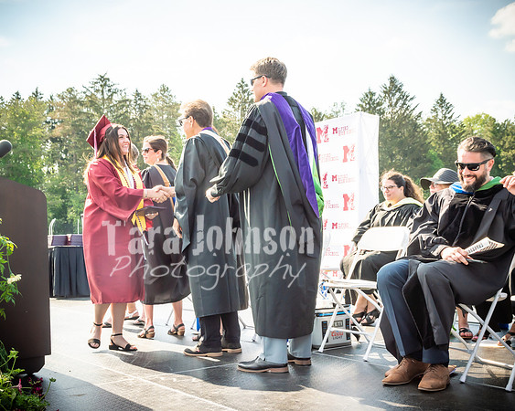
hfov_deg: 38.0
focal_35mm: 49
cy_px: 206
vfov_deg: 30.8
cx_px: 258
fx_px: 748
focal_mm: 29
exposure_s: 1/500
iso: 200
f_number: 7.1
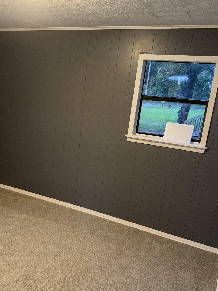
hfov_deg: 42.6
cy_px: 165
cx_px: 79
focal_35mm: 33
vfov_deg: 55.2
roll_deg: -5.4
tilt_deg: -16.2
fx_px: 277
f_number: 1.78
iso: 100
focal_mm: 6.76
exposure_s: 1/15
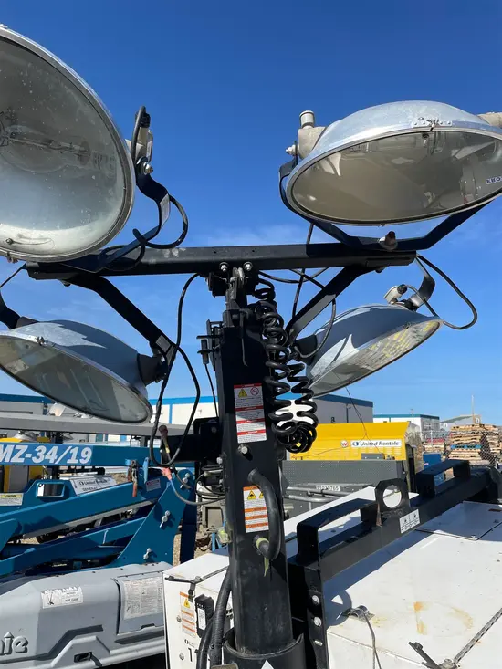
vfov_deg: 67.3
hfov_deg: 53.1
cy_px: 334
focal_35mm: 26
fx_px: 503
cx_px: 251
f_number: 1.6
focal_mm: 4.2
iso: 50
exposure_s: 1/5556
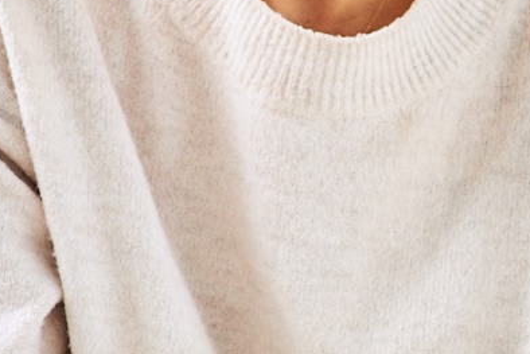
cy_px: 357
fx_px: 3137
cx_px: 862
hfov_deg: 9.3
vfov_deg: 6.4
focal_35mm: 213
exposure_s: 1/125
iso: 320
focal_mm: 35
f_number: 2.8
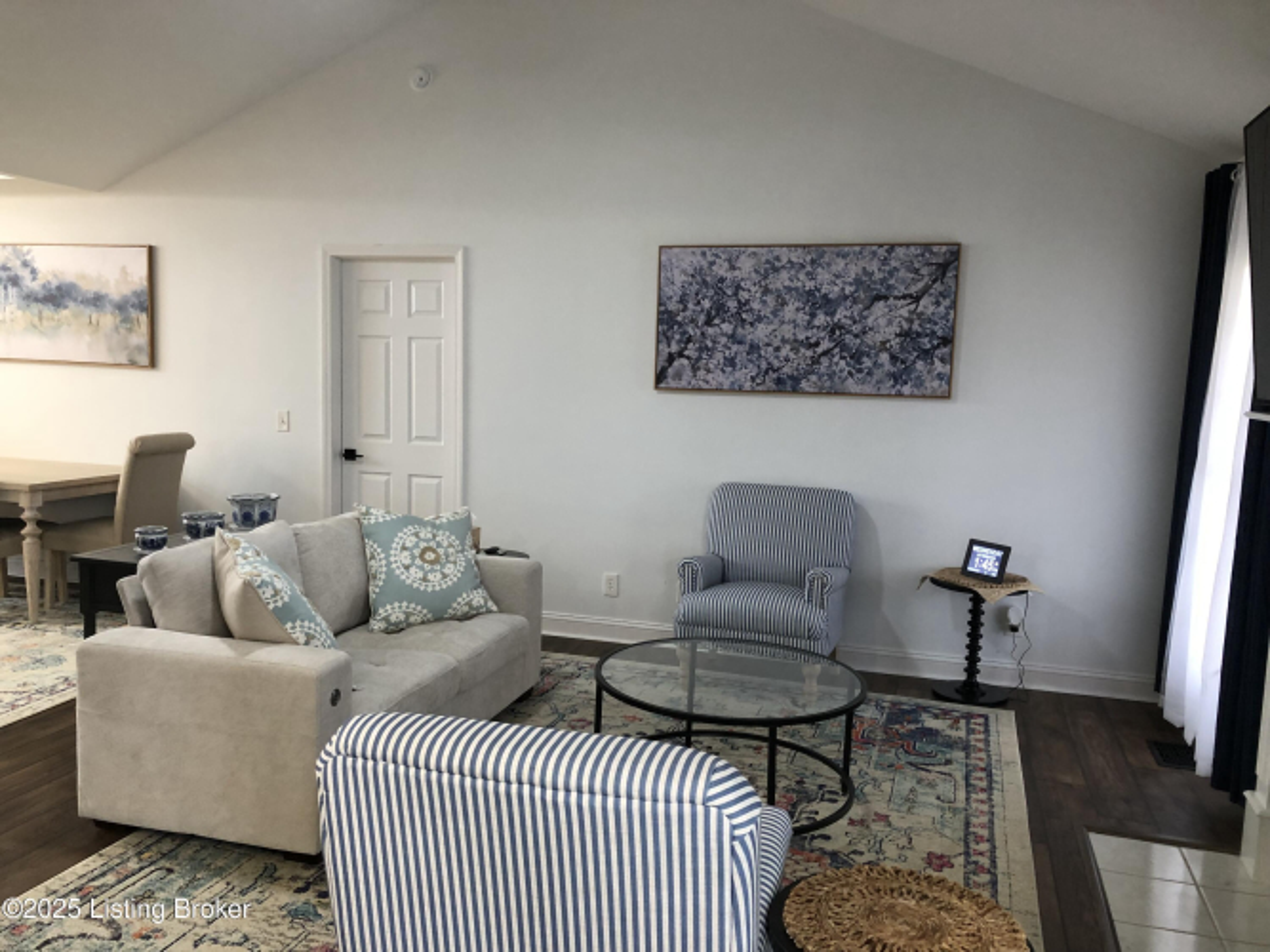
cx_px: 635
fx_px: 1027
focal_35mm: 28
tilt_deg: -6.9
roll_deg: -0.4
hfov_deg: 63.5
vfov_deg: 49.7
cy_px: 476
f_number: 1.8
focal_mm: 3.99
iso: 50
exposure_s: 1/15
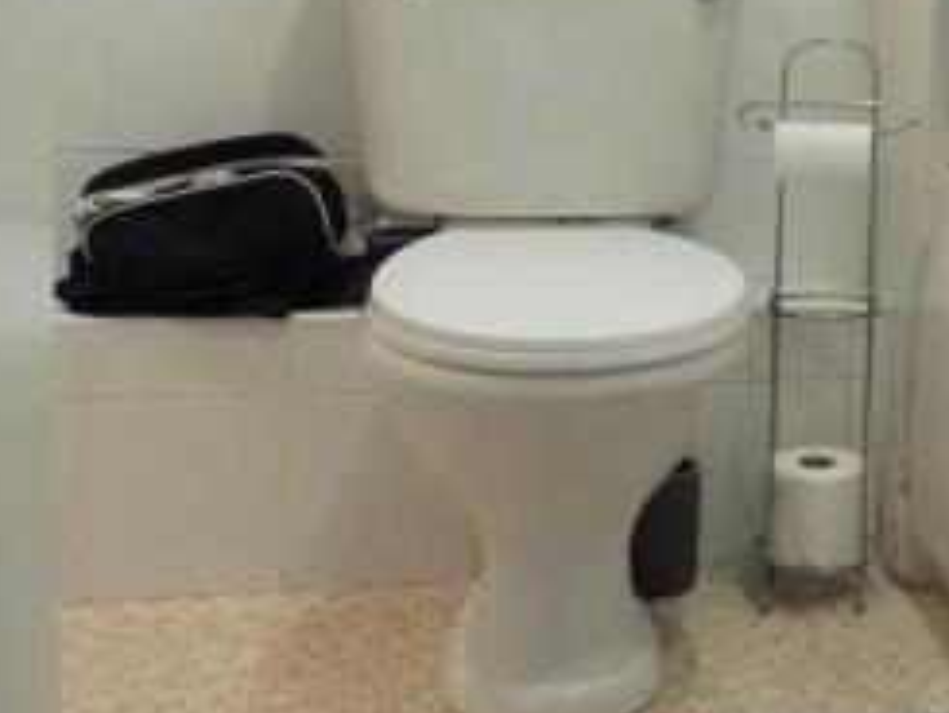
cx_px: 1098
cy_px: 172
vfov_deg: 25.4
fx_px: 1563
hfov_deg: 29.6
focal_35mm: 57
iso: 400
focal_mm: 4.3
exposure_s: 1/15
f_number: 3.3
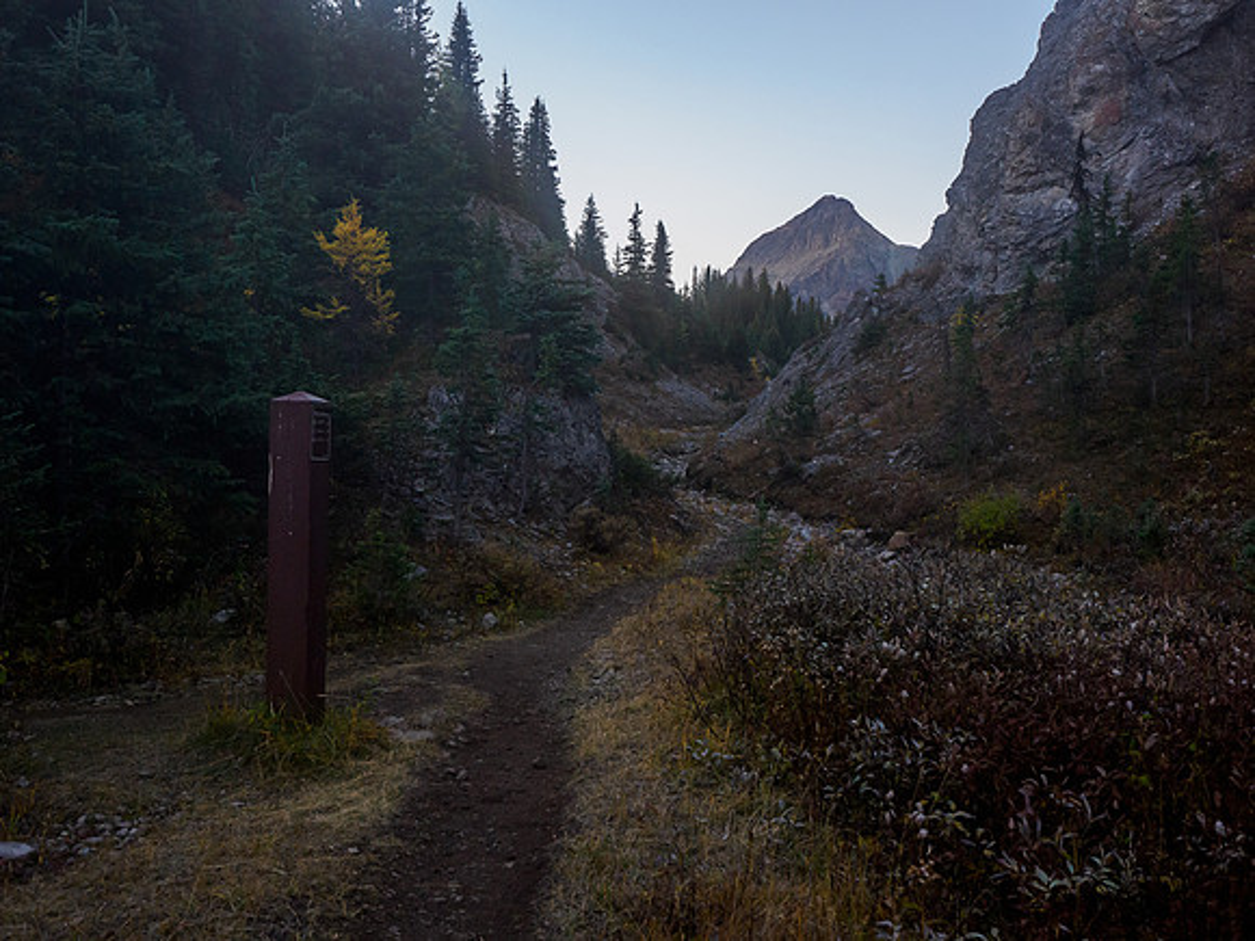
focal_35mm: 36
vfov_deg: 39.7
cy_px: 470
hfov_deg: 51.4
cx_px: 628
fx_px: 1305
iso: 1250
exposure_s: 1/60
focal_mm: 18
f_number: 5.6
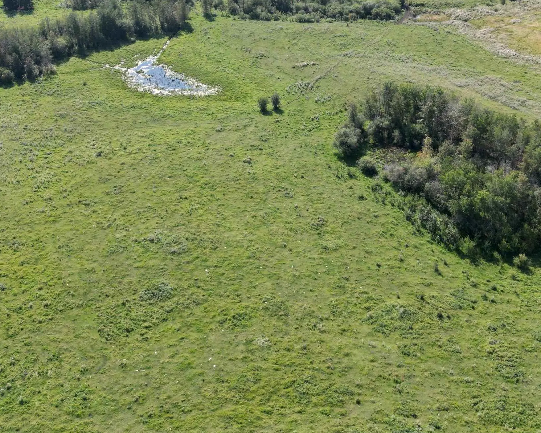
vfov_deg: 33.7
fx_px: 704
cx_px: 300
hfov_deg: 42.0
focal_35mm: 44
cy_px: 127
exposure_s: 1/3000
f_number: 1.7
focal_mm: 6.72
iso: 200
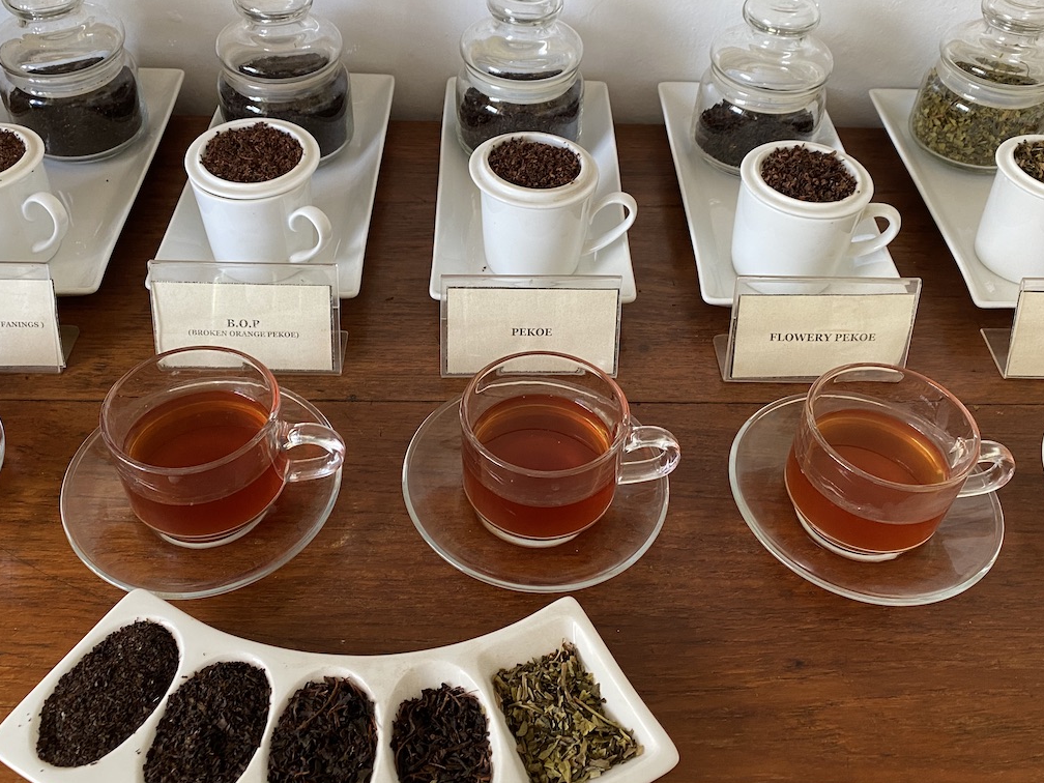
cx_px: 510
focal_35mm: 33
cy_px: 362
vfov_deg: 42.9
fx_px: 995
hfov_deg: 55.3
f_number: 1.8
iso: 125
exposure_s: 1/90
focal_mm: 4.25
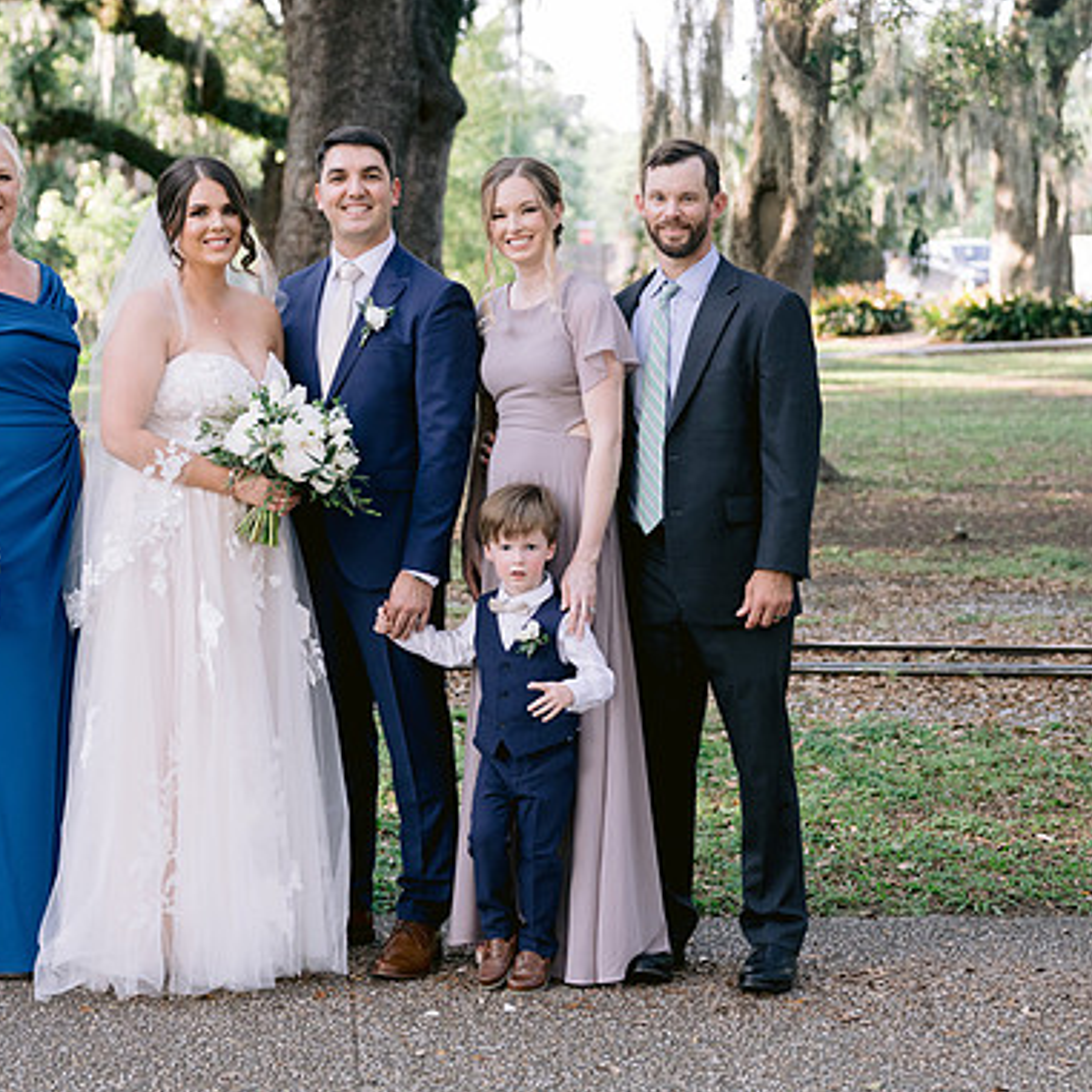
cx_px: 300
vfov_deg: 21.4
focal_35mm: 81
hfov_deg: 21.2
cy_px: 440
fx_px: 2891
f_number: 2.8
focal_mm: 50
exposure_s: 1/400
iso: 400
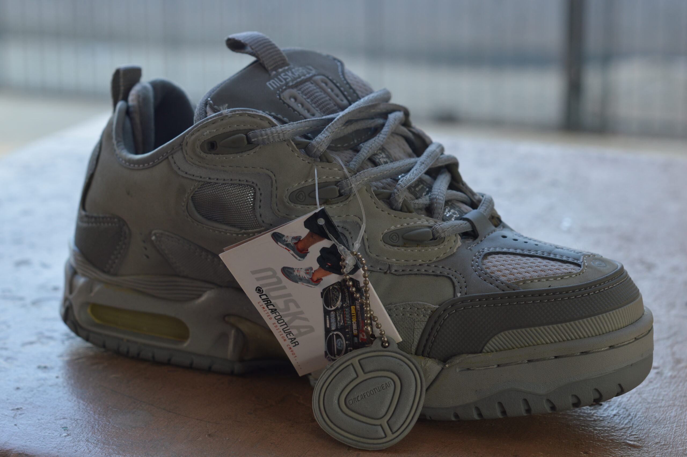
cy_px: 228
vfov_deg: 18.1
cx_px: 344
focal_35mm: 75
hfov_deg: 27.0
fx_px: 1430
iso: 100
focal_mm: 50
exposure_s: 1/60
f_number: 5.6
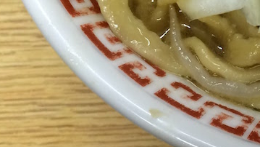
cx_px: 369
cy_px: -128
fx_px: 752
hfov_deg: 17.9
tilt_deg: -60.7
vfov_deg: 10.4
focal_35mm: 109
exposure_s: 1/33
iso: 100
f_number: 2.2
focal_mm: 4.15
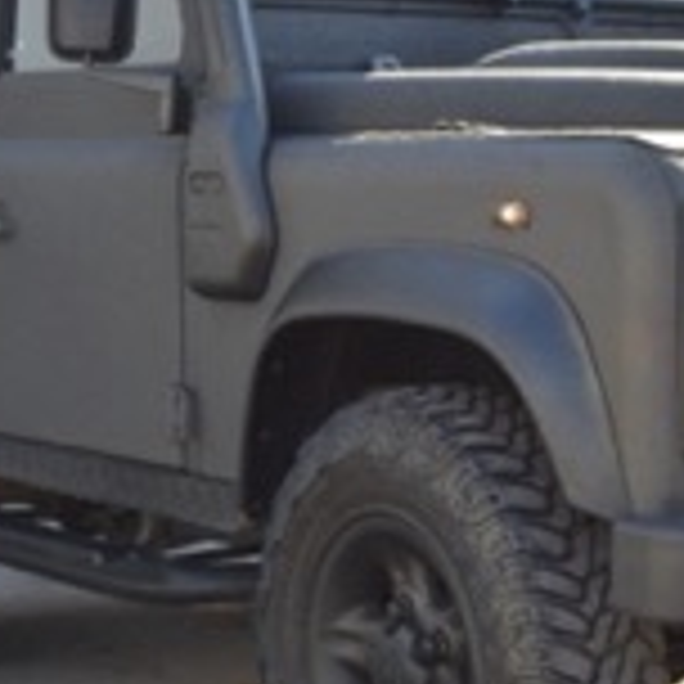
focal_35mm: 109
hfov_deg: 15.7
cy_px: 338
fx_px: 2441
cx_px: 662
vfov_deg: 16.0
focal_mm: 31
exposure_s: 1/125
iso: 180
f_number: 5.6
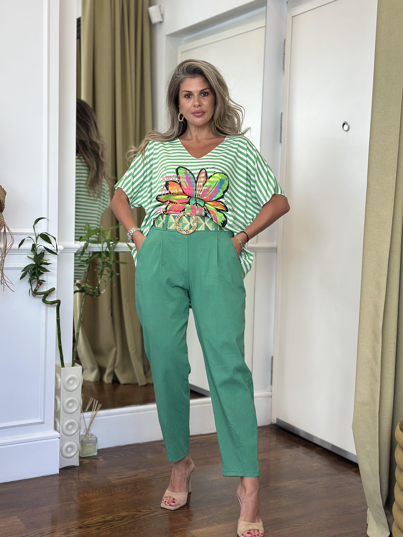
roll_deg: -2.1
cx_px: 202
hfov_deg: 30.3
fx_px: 745
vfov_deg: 39.7
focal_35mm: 48
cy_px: 268
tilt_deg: -4.3
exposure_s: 1/144
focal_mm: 6.86
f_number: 1.78
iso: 64
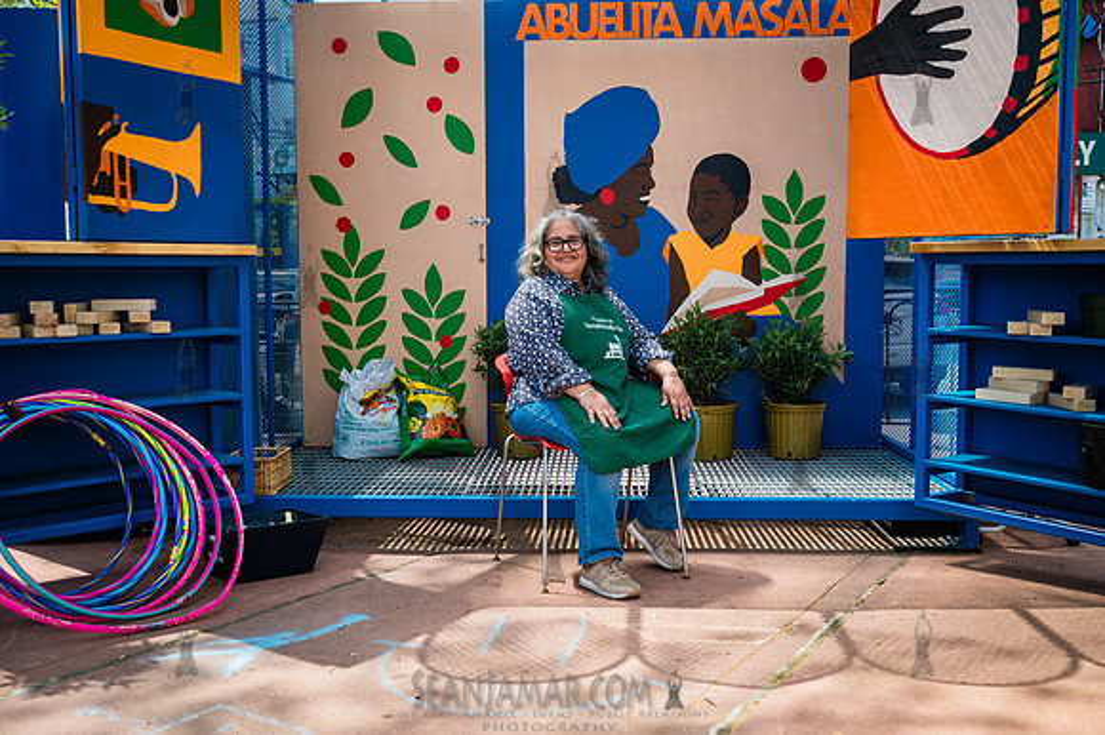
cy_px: 368
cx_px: 550
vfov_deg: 37.6
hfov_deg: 54.1
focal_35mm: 35
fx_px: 1081
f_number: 4
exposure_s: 1/250
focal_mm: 35
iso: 100
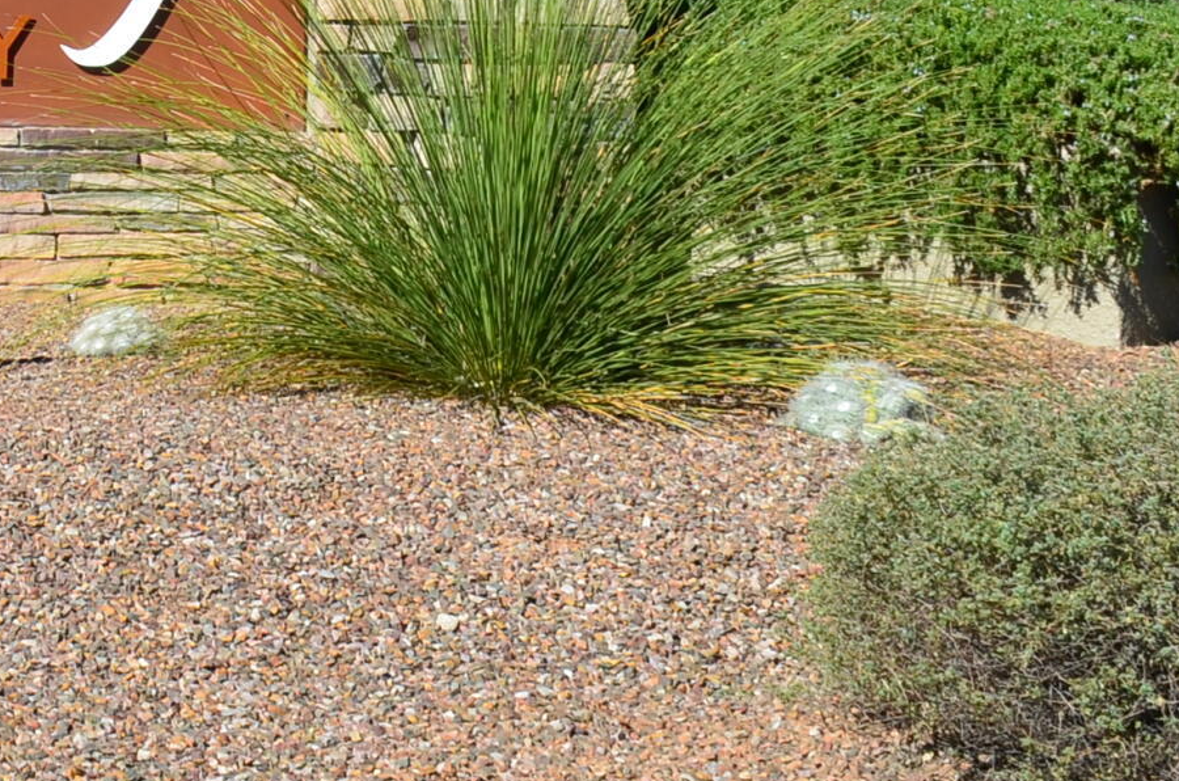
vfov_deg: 14.5
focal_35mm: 90
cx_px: -77
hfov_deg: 21.6
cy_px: -216
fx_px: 2941
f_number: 10
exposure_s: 1/250
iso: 200
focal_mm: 18
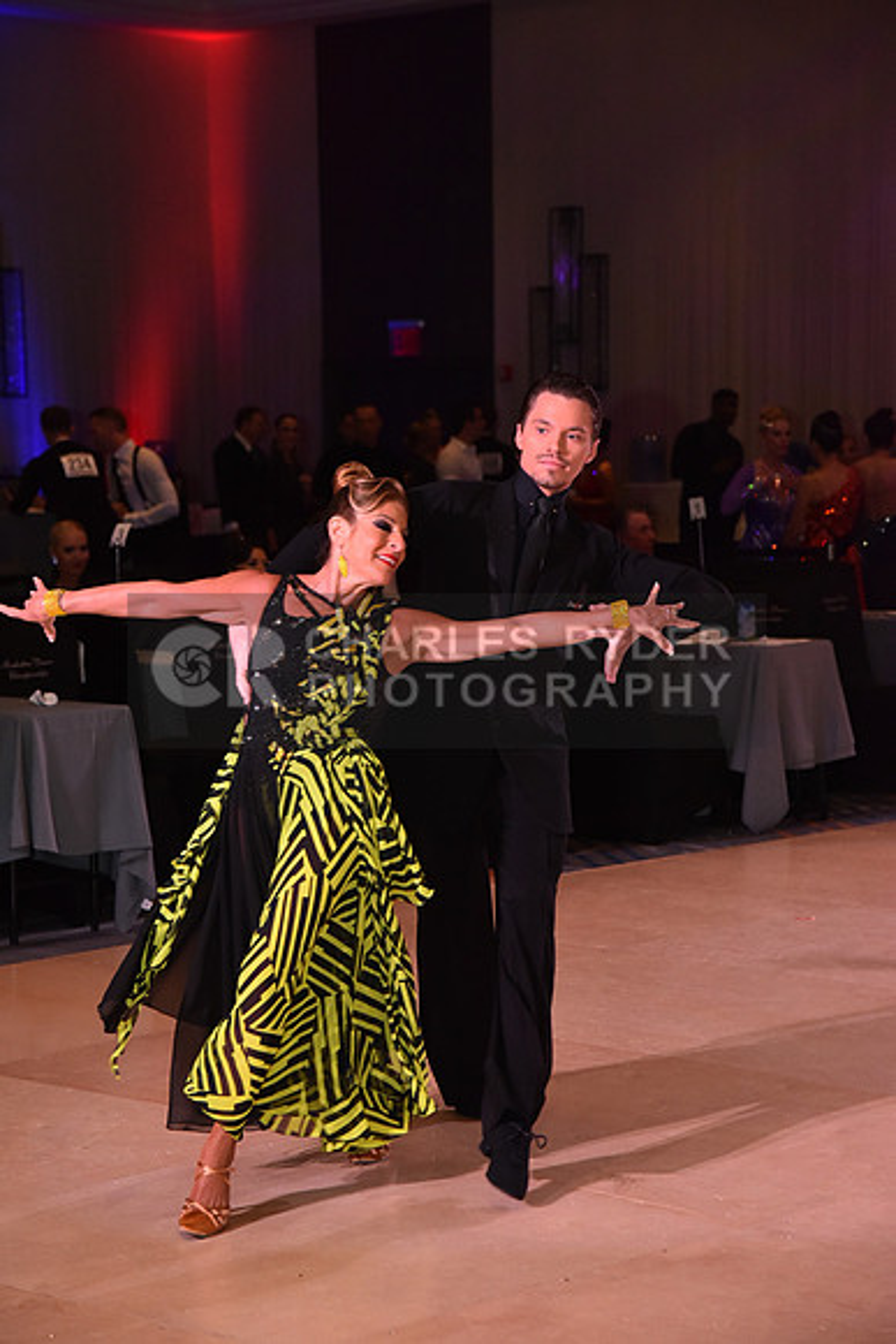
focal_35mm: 86
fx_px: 3209
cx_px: 448
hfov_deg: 15.9
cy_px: 672
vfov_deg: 23.6
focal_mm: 86
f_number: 6.3
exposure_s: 1/320
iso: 2500
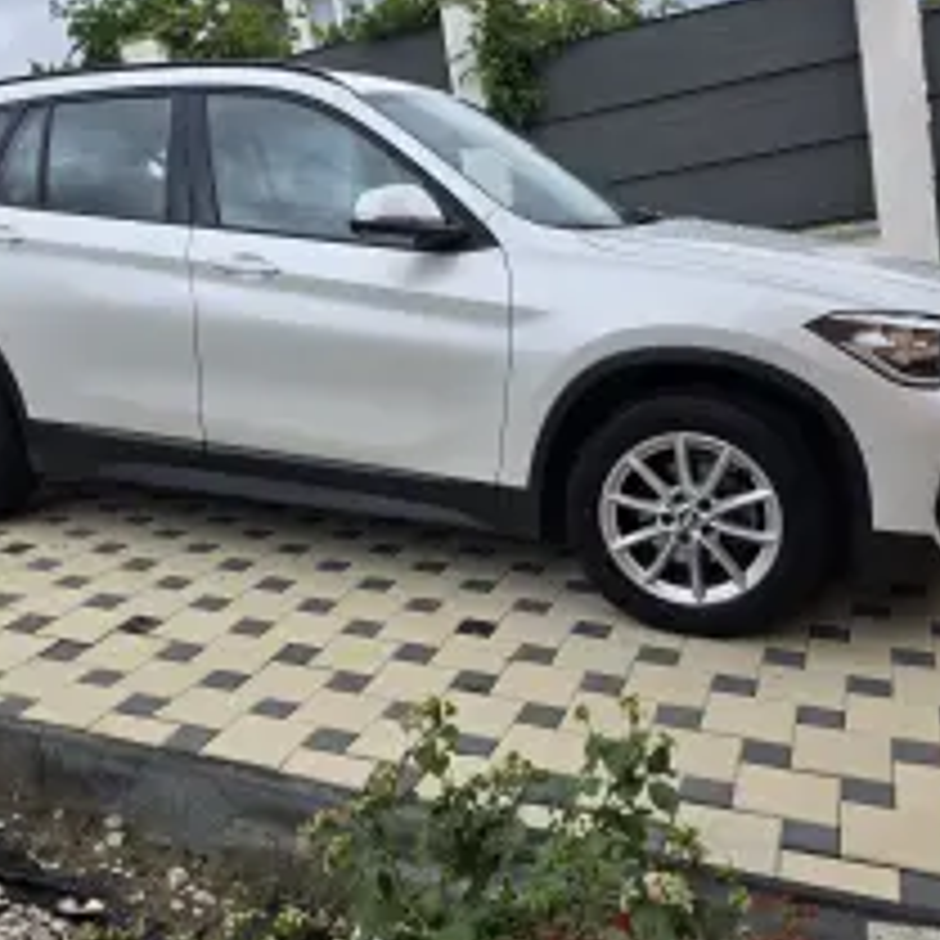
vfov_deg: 47.2
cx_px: 405
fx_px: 1075
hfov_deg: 47.1
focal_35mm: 35
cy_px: 432
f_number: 1.7
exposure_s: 1/1546
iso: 80
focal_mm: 6.3
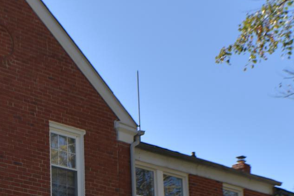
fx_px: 1066
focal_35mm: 131
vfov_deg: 10.3
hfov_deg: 15.5
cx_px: 30
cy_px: 230
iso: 100
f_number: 8
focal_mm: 27
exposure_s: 1/250
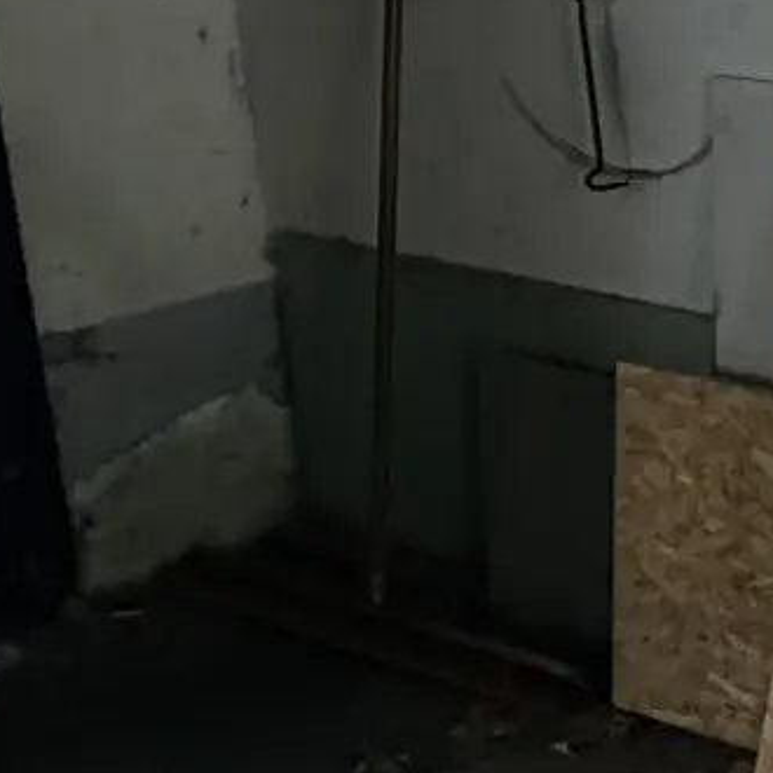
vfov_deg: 23.2
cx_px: 1619
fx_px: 1819
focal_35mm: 72
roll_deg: +0.2
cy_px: 45
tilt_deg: -9.1
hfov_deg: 16.7
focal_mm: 2.22
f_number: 2.2
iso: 200
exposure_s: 1/121
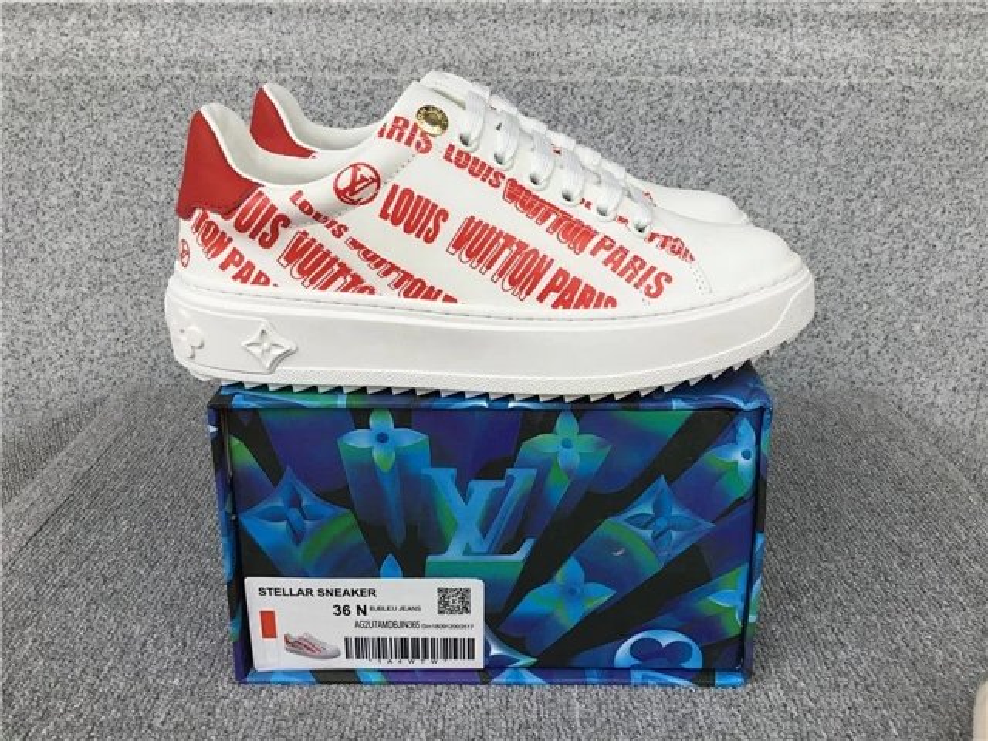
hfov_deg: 58.4
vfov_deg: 45.4
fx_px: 885
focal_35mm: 31
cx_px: 494
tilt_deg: -19.9
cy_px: 370
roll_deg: -0.3
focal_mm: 3.3
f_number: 2.4
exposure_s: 1/105
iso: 25
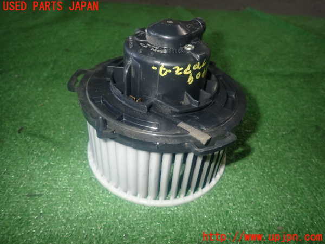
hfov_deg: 69.4
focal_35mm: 25
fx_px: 235
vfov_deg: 54.9
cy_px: 122
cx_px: 162
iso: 320
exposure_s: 1/30
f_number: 5.6
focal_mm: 4.5
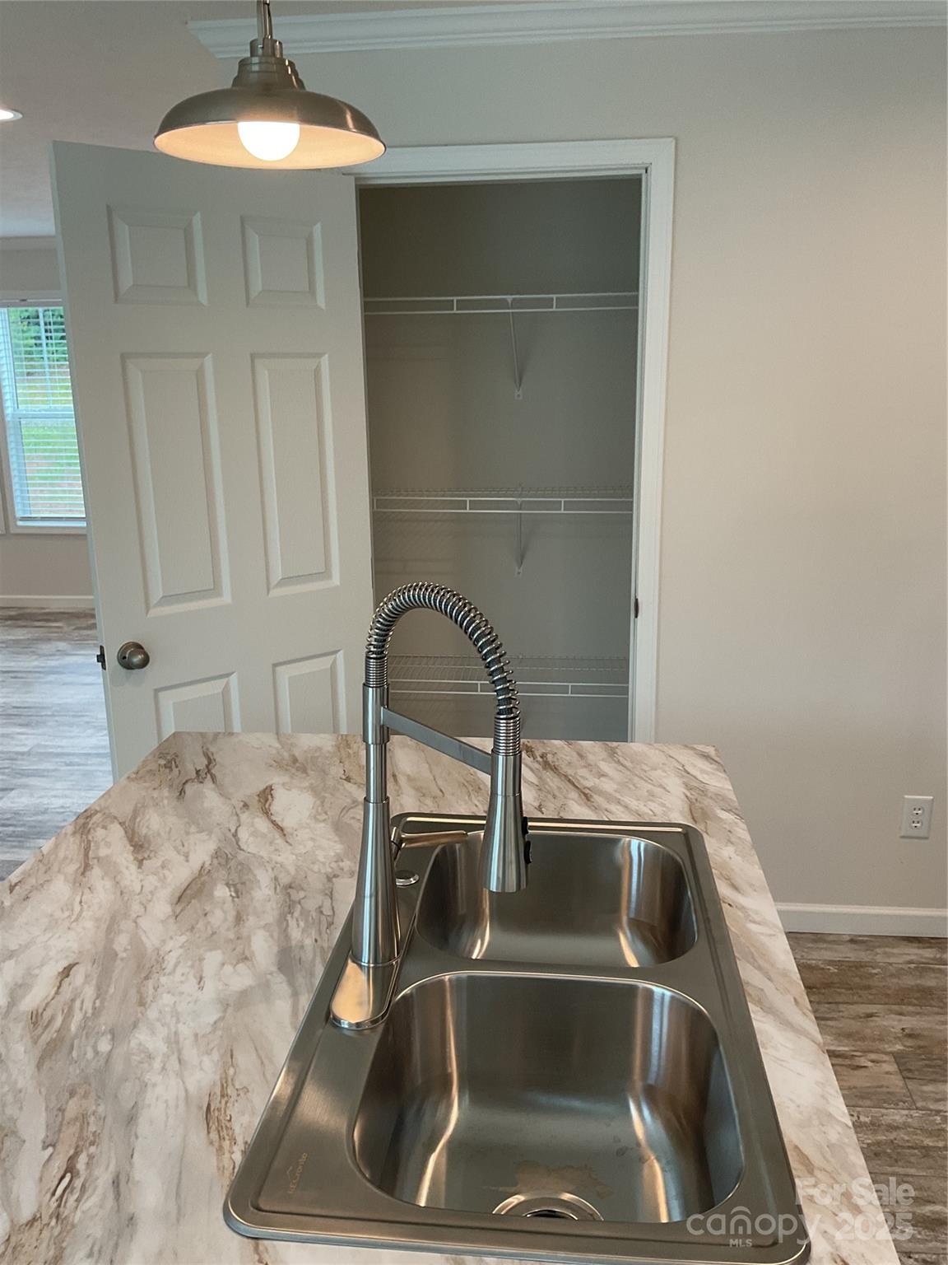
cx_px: 474
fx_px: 1059
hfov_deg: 48.2
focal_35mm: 29
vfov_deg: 61.7
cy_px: 632
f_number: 1.8
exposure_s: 1/60
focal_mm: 3
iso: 50
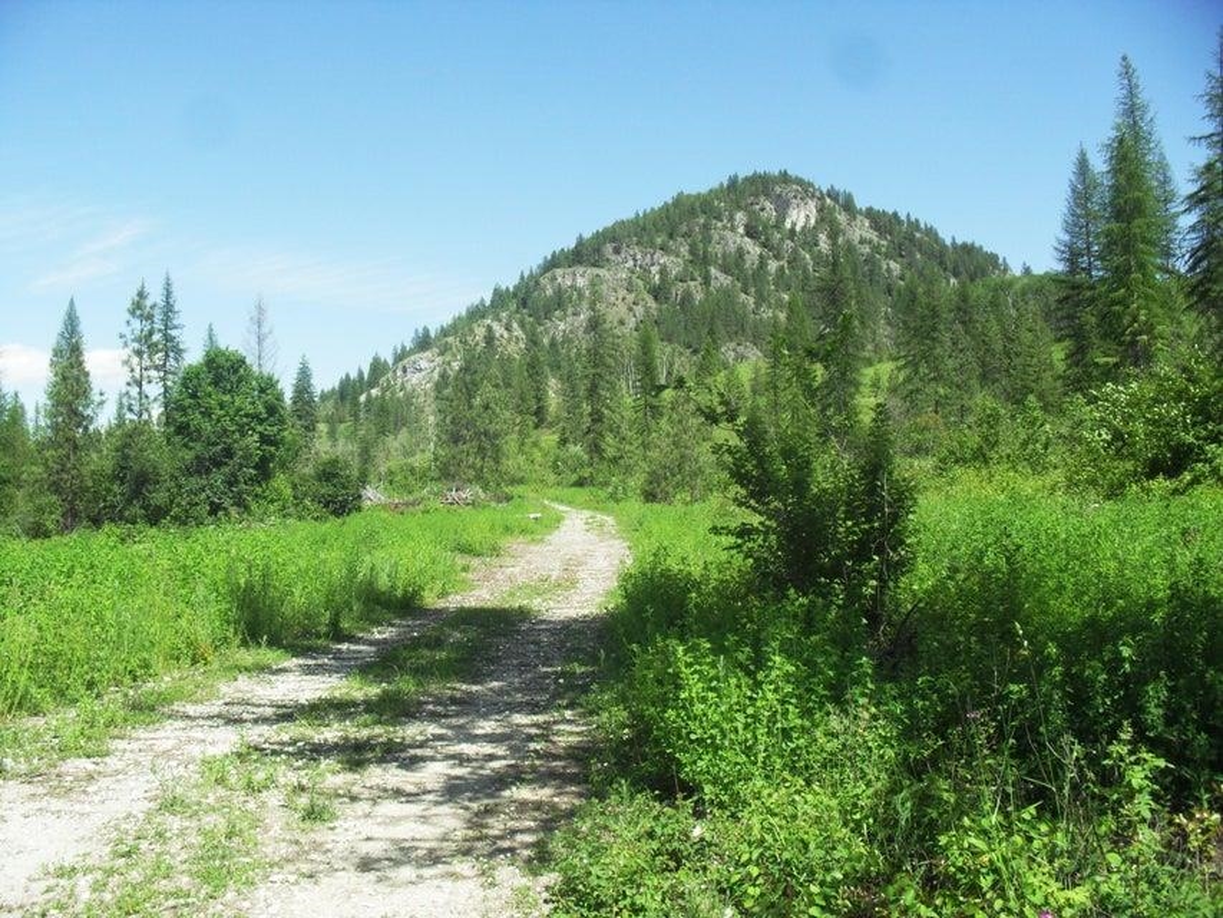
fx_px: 1237
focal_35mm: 35
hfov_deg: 52.6
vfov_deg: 40.7
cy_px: 459
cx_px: 612
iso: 100
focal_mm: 6.3
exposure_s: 1/125
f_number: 8.4
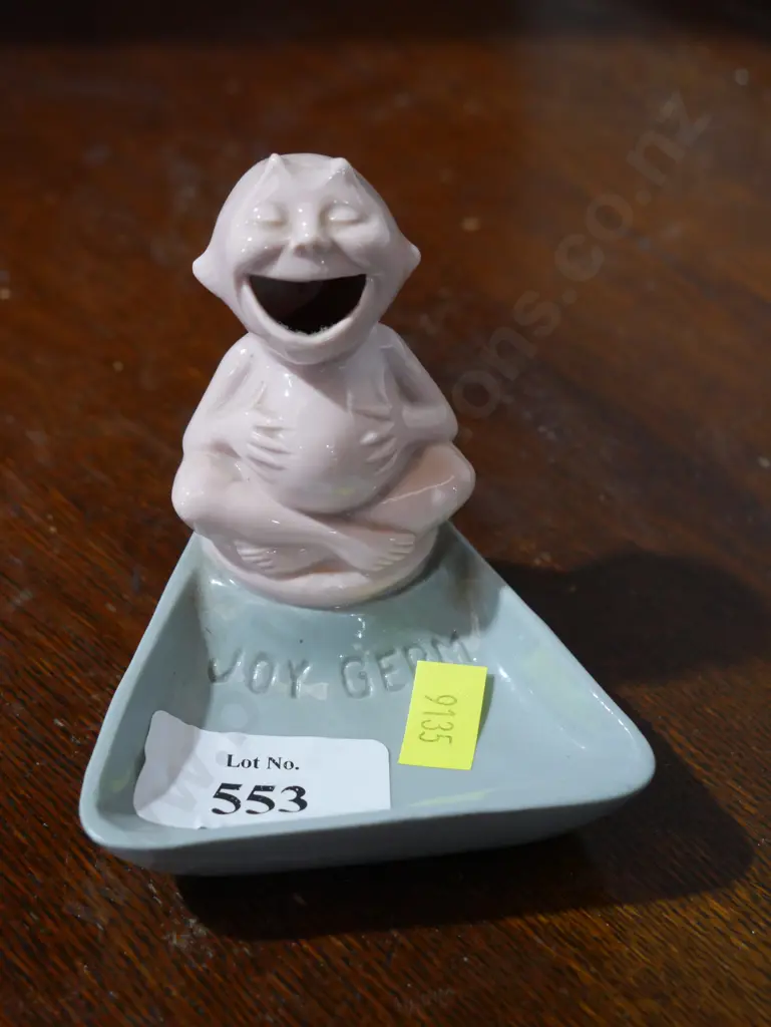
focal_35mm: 62
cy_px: 514
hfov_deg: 23.7
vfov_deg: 31.2
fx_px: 1840
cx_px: 386
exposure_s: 1/80
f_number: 5.4
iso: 1250
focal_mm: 31
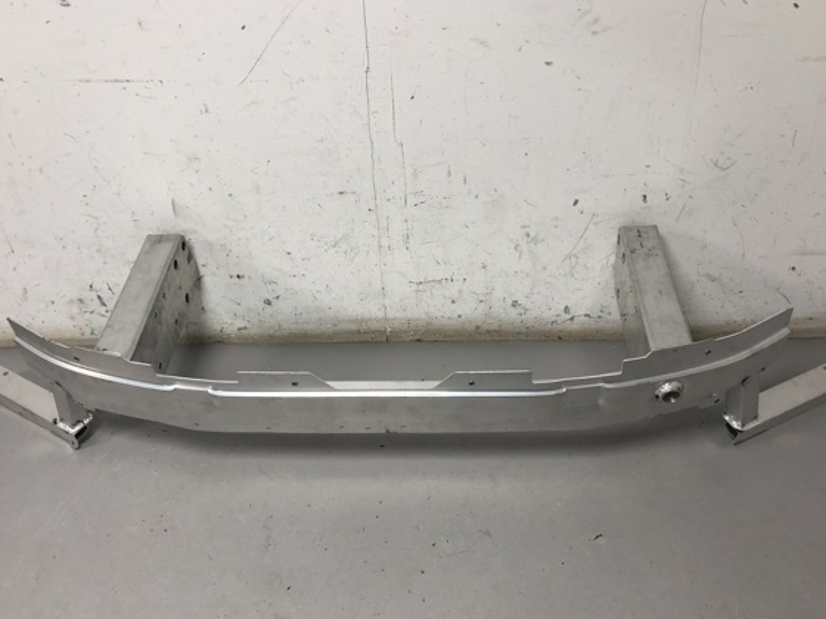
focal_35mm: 32
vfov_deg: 44.2
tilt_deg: -35.2
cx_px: 406
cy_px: 320
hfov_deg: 56.8
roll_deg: +2.0
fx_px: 764
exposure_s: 1/33
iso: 20
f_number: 1.8
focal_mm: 4
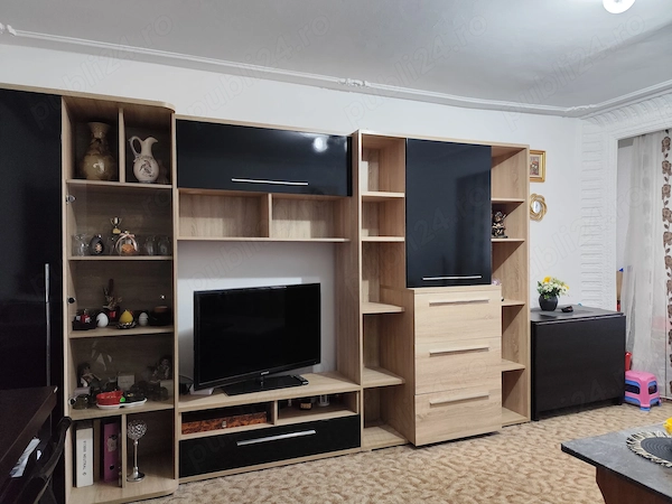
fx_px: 446
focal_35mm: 23
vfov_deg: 58.9
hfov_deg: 73.9
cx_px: 336
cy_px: 252
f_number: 1.65
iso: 320
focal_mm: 6.14
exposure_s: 1/33.3
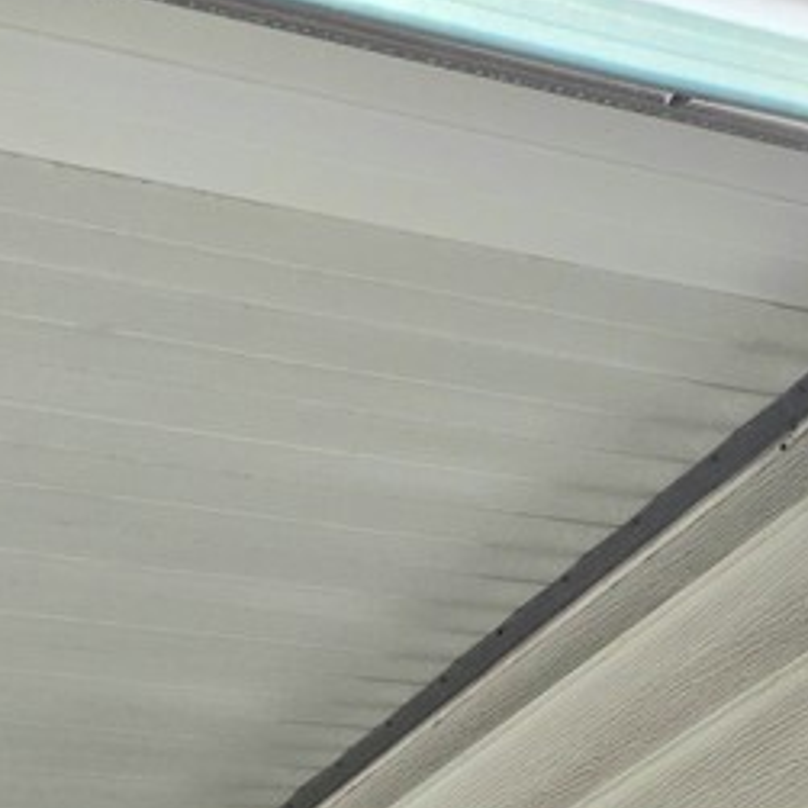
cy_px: 1629
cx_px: -64
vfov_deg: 16.1
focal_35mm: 83
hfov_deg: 20.0
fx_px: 2192
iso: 80
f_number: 1.8
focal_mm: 5.4
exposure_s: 1/526
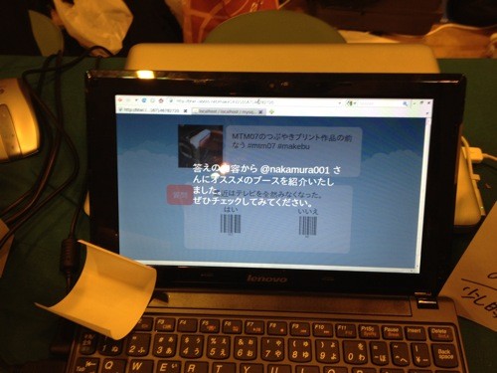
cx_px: 248
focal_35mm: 35
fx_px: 503
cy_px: 186
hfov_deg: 52.6
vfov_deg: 40.7
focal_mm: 4.28
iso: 80
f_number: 2.4
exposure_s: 1/20
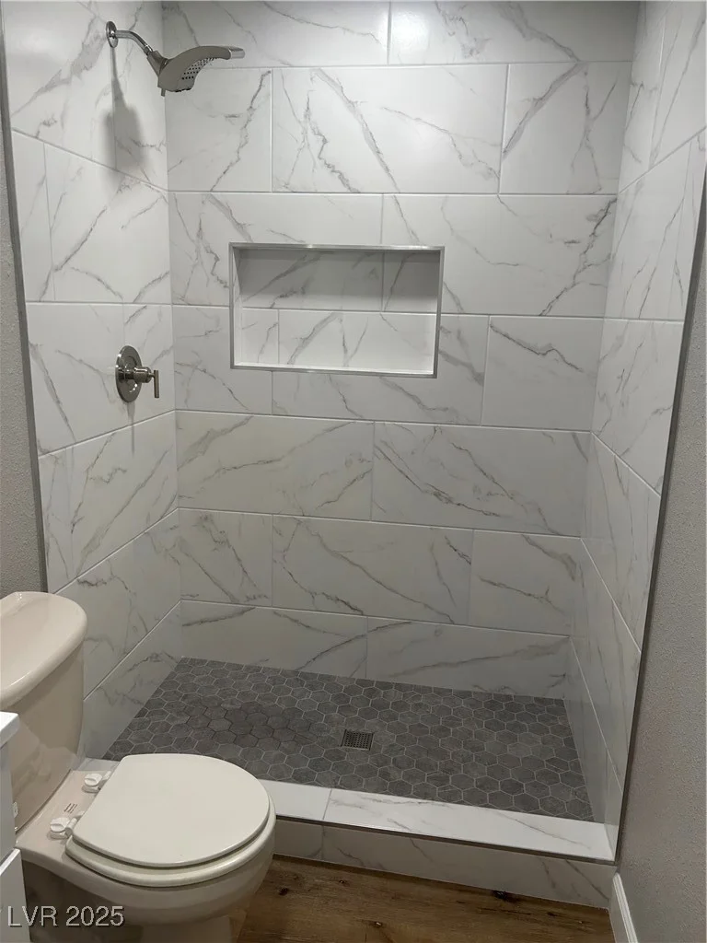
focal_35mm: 26
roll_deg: -0.6
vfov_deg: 67.3
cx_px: 354
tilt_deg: -14.4
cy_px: 472
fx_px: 708
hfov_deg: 53.1
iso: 64
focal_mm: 5.7
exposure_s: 1/120
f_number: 1.5
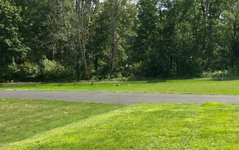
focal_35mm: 51
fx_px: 332
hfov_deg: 37.9
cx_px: 197
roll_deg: -1.1
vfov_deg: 25.1
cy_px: 40
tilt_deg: +2.7
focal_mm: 3.99
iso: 20
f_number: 1.8
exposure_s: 1/4808
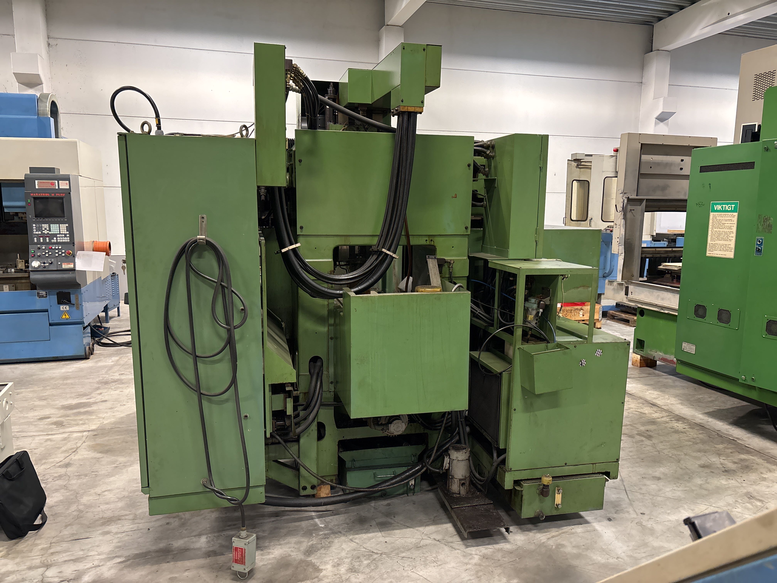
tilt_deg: -9.0
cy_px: 292
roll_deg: -0.5
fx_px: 584
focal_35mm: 26
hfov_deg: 67.3
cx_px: 388
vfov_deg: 53.1
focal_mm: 5.96
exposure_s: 1/33
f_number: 1.6
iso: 400
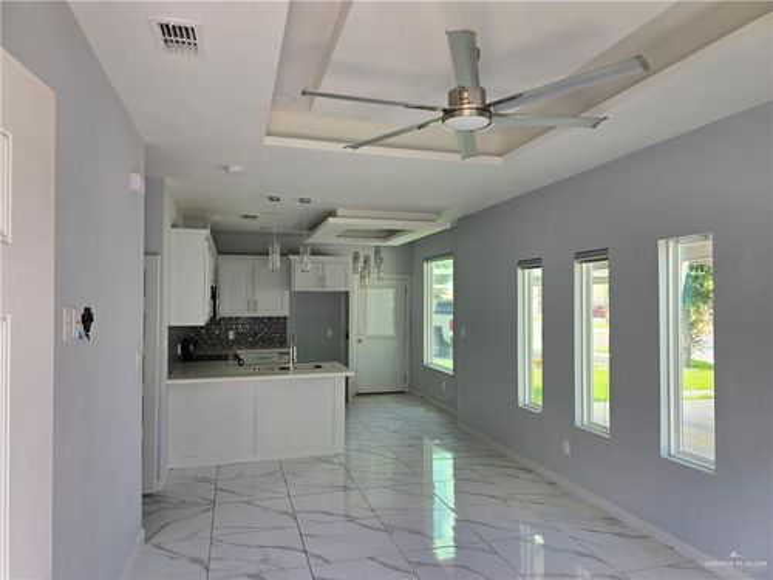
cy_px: 290
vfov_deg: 58.9
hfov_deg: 73.9
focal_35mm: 23
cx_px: 386
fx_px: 514
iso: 25
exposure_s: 1/120
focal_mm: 6.3
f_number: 1.7
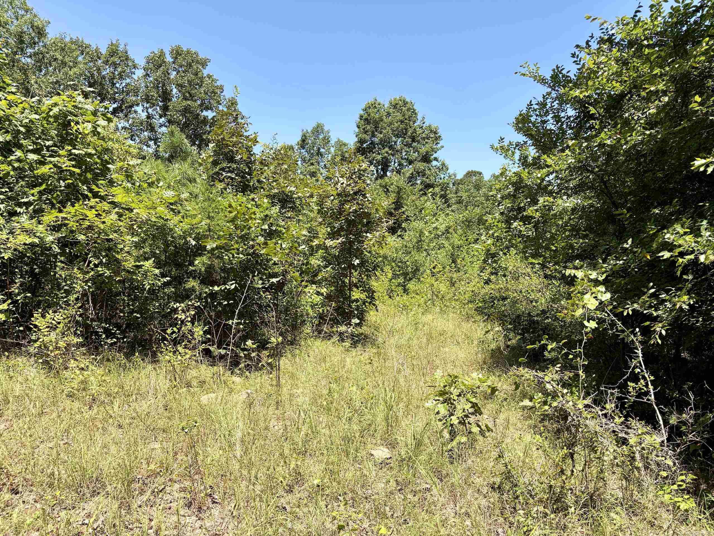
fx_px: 536
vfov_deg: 53.1
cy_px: 268
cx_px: 357
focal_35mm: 26
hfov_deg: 67.3
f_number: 1.6
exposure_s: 1/1550
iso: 50
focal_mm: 5.96
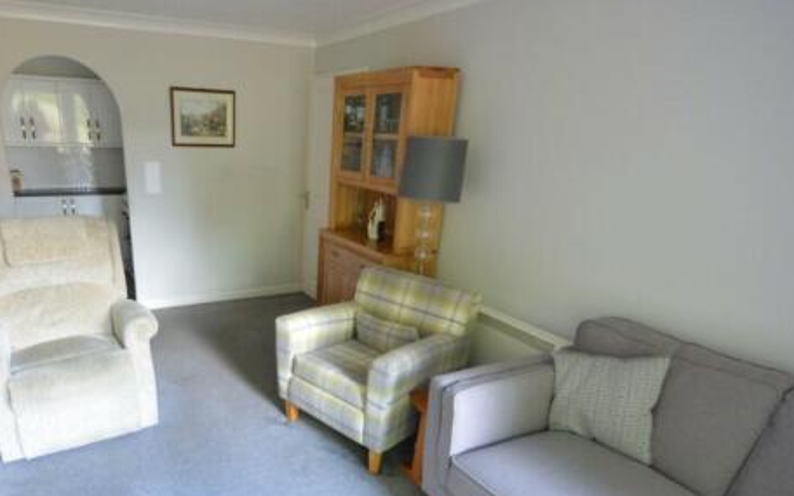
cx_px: 289
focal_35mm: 22
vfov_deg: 53.8
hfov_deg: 78.0
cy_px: 335
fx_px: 476
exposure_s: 1/4
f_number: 8
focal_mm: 10
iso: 400
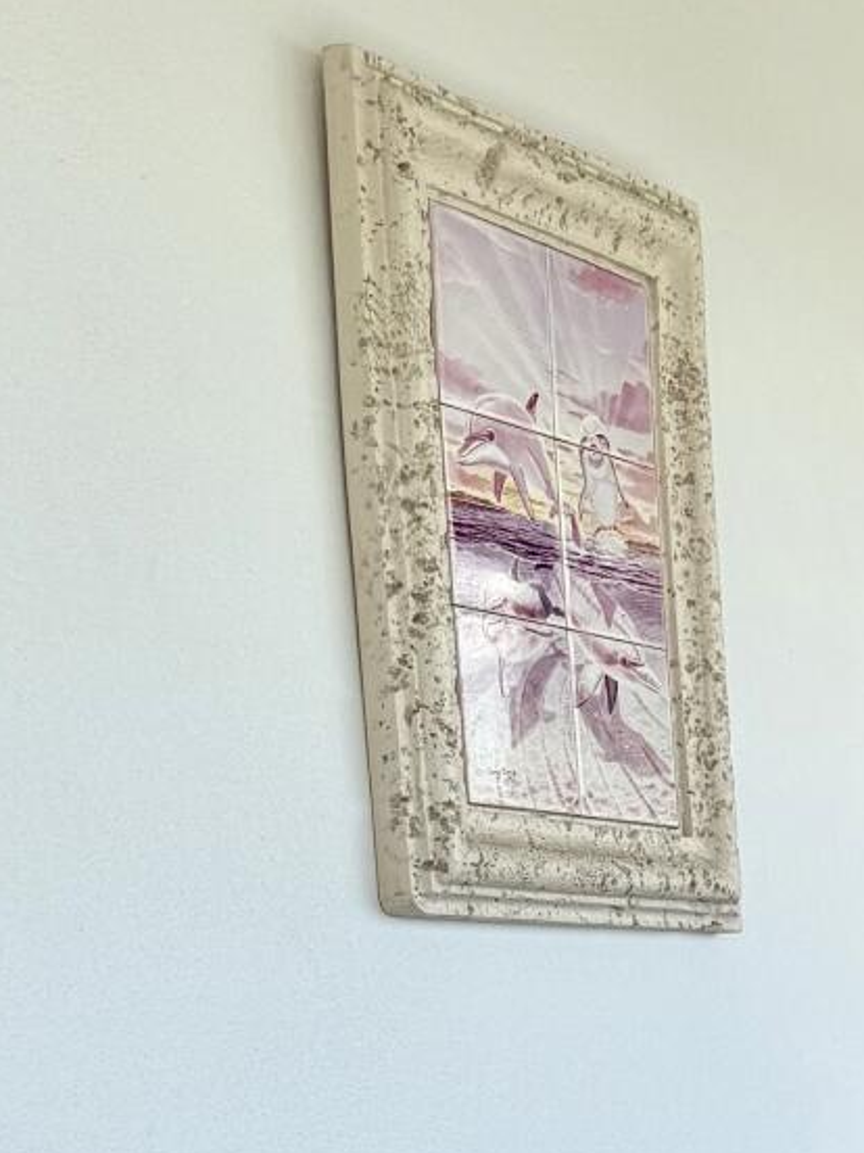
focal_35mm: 87
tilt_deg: -6.7
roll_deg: +2.3
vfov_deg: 20.7
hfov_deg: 15.5
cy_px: 1466
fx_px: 2895
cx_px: 1342
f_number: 1.78
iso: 80
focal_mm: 6.76
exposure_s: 1/967
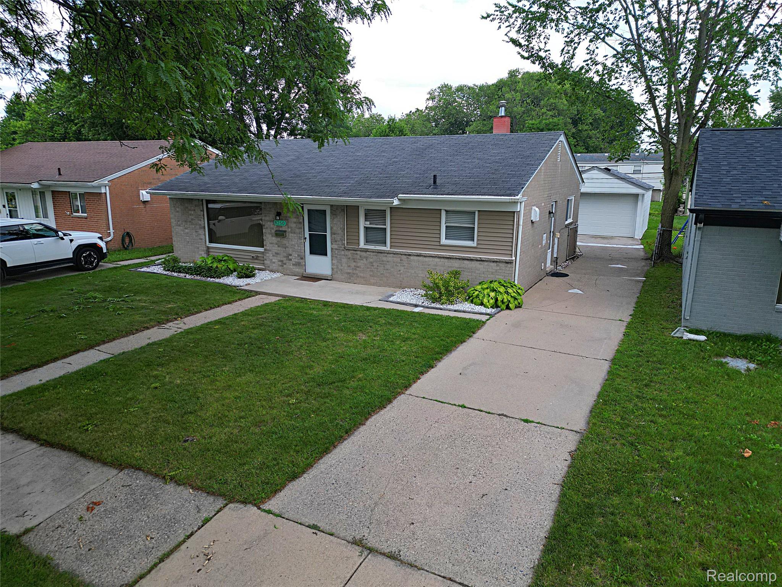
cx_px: 391
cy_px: 294
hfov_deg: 71.6
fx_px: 542
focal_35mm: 24
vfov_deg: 56.8
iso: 130
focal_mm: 6.7
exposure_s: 1/1000
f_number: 1.7
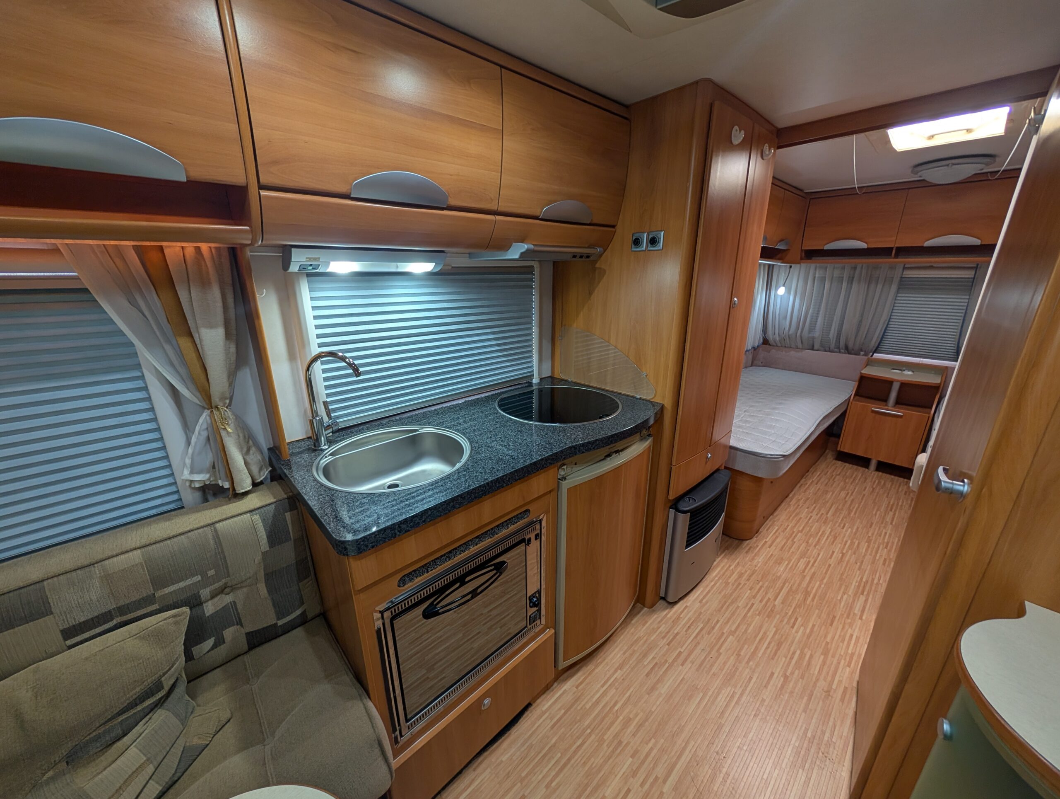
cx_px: 530
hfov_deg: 110.5
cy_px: 400
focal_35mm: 12
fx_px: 368
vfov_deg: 94.6
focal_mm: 2.02
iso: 58
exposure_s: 1/33.8
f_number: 1.7
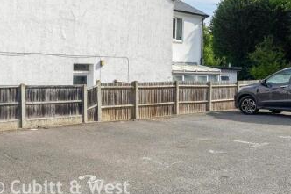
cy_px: 92
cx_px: 127
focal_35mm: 43
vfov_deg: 31.2
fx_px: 347
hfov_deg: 45.4
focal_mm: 20
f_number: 8
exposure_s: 1/320
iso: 200
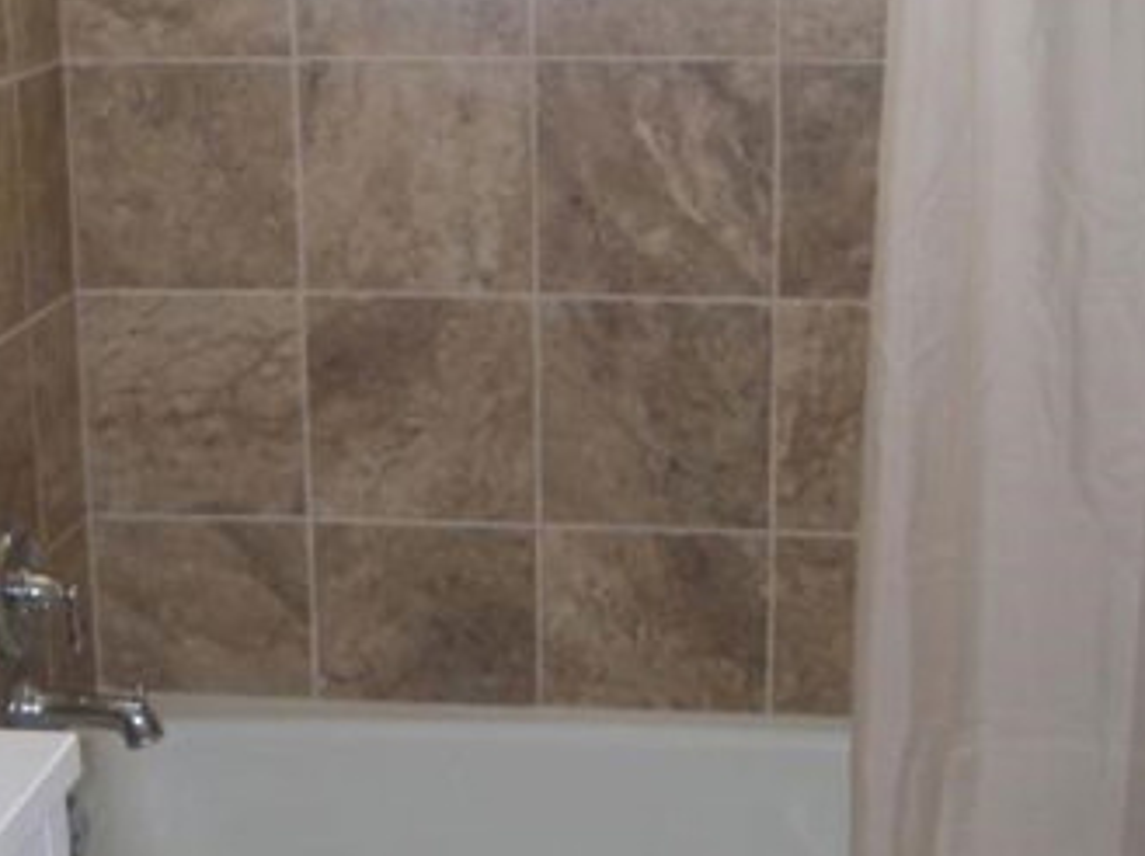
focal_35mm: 74
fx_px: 2445
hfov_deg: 26.3
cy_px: 557
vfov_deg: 19.8
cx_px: 498
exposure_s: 1/40
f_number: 3.3
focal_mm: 6.3
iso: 160
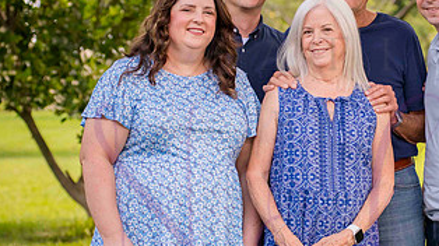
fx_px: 1803
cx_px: 330
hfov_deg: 13.8
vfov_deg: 7.8
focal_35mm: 155
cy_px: 122
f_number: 4
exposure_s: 1/320
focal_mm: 80
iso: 400
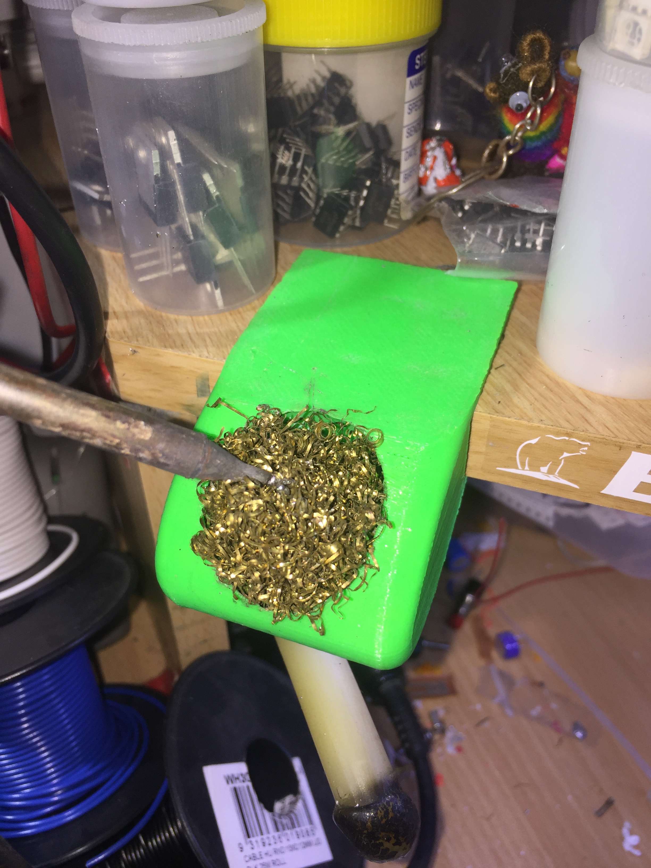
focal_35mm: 29
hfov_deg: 48.2
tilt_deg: -37.5
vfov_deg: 61.7
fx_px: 727
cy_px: 434
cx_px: 326
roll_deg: +0.9
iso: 32
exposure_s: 1/130
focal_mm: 4.15
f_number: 2.2
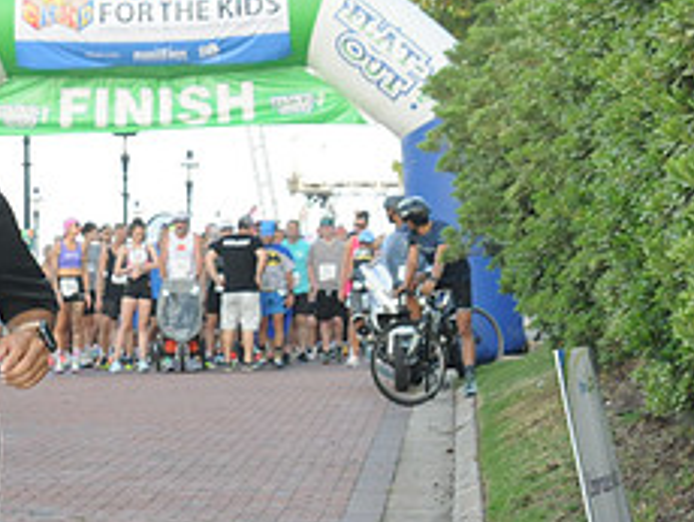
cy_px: 415
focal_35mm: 174
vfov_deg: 8.5
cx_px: -103
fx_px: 3492
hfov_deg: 11.2
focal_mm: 48
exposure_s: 1/250
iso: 800
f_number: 9
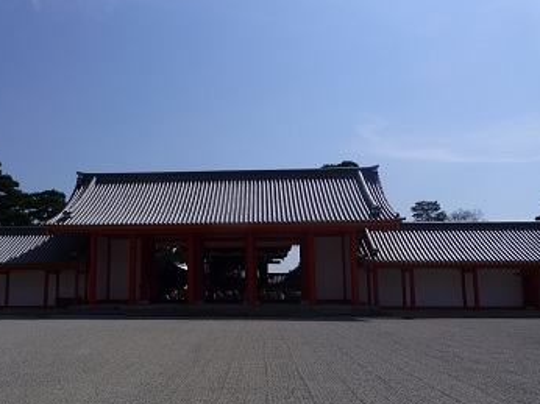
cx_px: 214
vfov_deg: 46.7
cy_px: 215
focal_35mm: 30
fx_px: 468
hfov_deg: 59.5
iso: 100
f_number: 4.5
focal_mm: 4.3
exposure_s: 1/1600
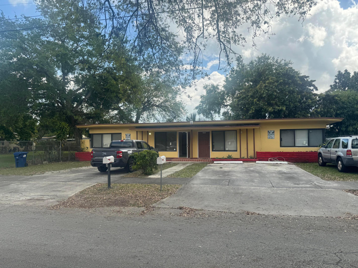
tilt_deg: +0.6
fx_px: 248
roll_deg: +0.9
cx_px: 179
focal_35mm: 24
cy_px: 134
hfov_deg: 71.6
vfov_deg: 56.8
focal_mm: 6.86
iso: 80
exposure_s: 1/1818
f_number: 1.78
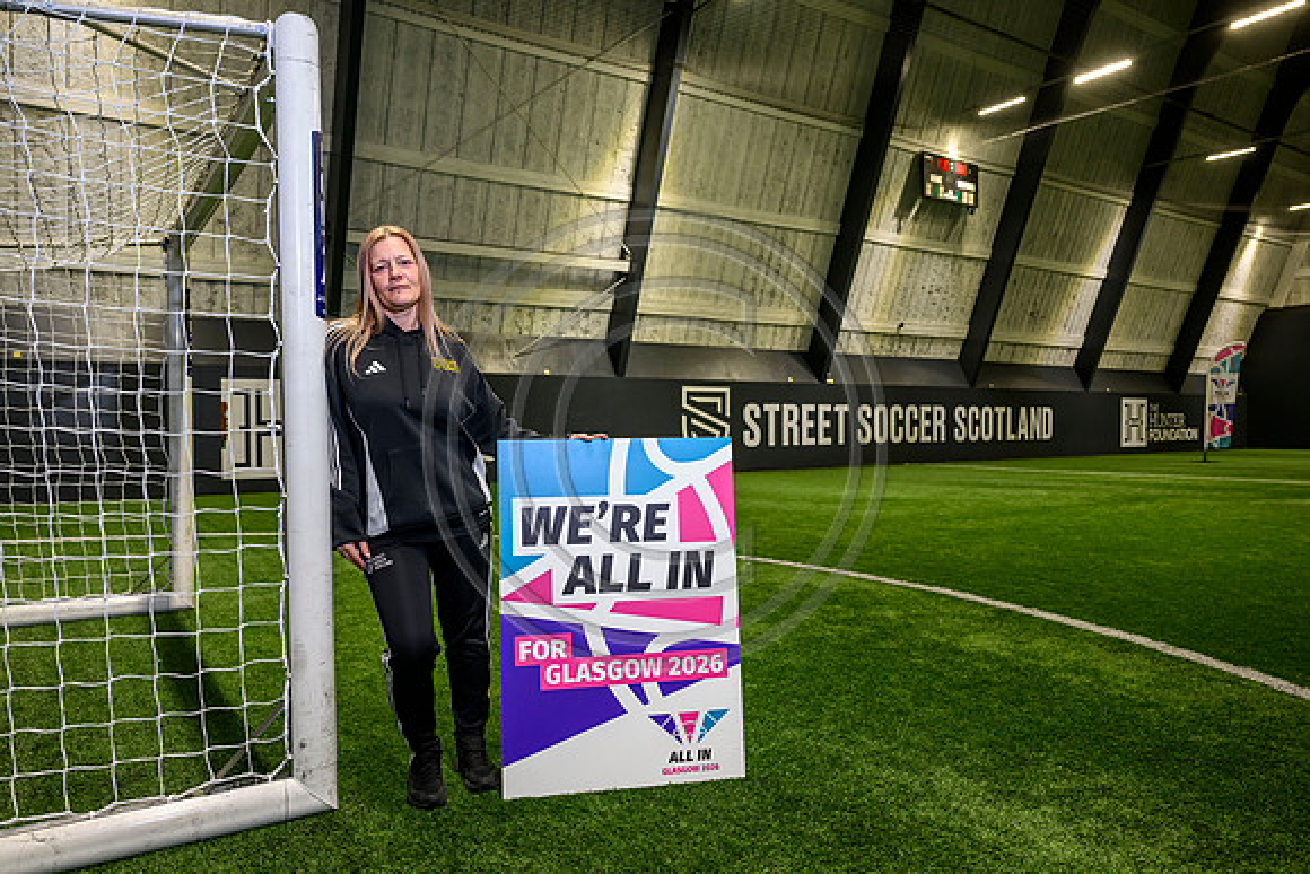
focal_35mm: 24
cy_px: 437
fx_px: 873
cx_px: 655
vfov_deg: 53.2
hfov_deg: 73.7
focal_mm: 24
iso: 2000
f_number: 4.5
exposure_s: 1/125
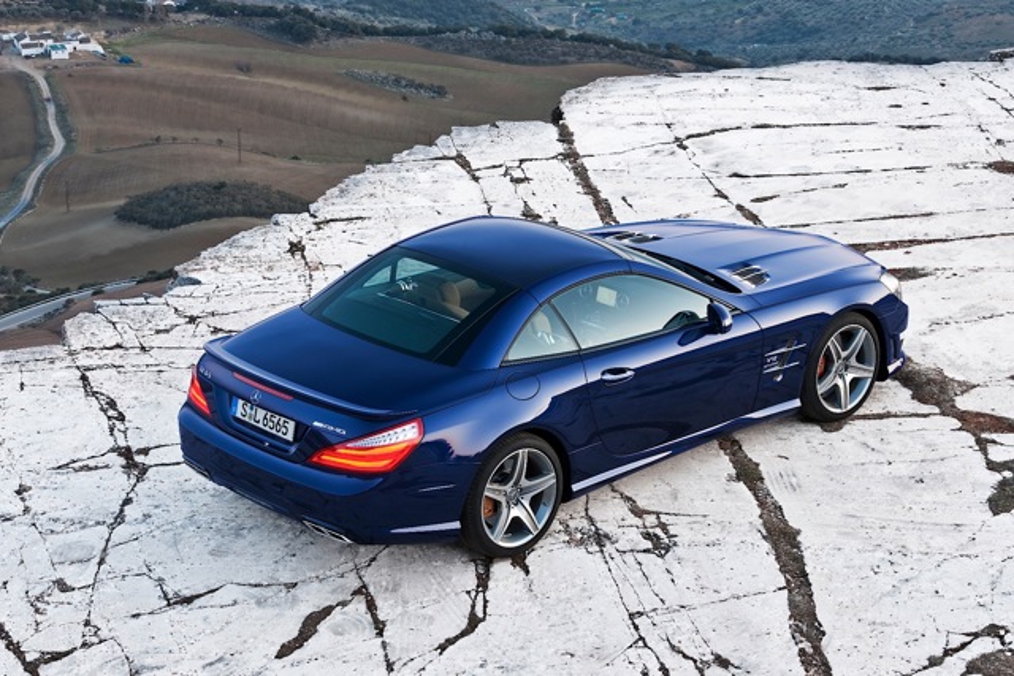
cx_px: 507
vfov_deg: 15.9
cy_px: 338
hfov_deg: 23.6
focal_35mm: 86
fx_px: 2423
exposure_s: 1/1.67
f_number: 13
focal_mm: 86
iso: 100
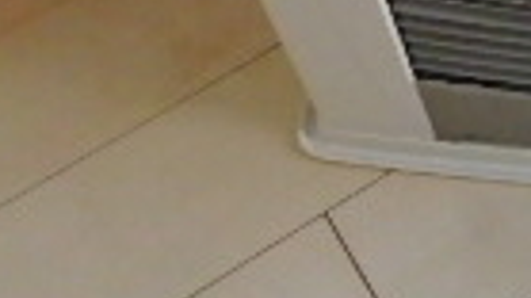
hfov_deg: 18.5
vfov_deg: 10.8
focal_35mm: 105
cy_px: -237
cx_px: 745
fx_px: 1478
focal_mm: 3.7
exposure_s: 1/100
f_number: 3.5
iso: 800
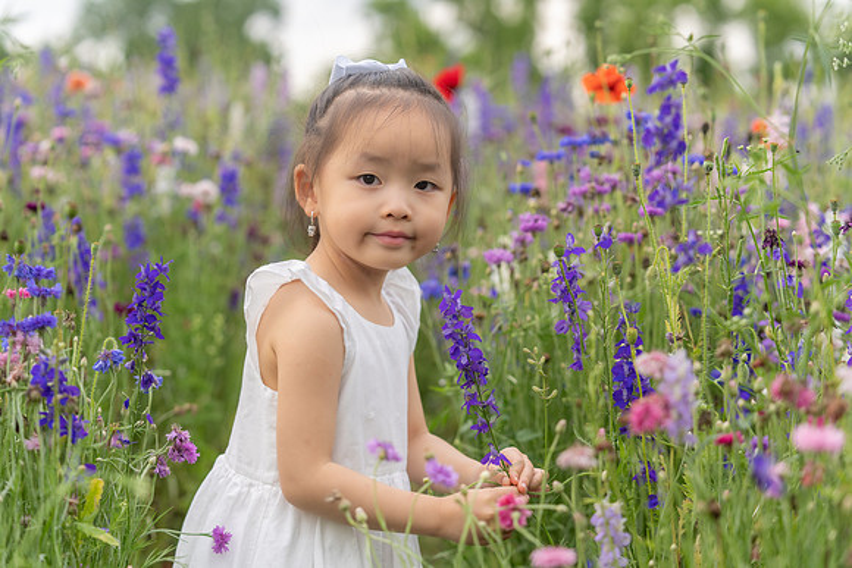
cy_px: 284
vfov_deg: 17.1
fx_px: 1894
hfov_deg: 25.4
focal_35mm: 80
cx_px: 426
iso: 160
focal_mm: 80
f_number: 3.5
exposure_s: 1/400
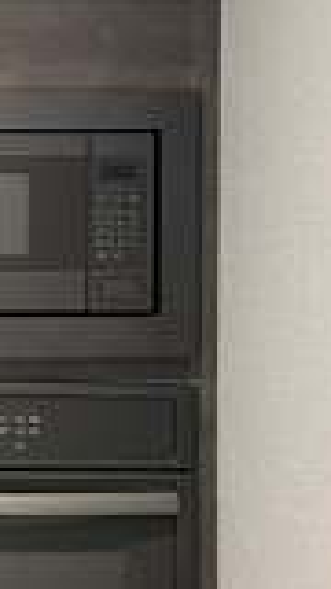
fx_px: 2122
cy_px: 195
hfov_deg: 7.9
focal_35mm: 136
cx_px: -618
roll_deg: +0.5
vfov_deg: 15.8
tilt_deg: -0.5
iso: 320
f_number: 1.6
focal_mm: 4.2
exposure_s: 1/60
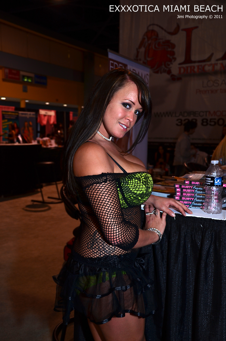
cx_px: 113
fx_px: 369
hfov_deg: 34.1
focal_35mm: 39
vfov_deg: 49.6
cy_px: 170
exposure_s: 1/60
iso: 320
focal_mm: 26
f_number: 5.6
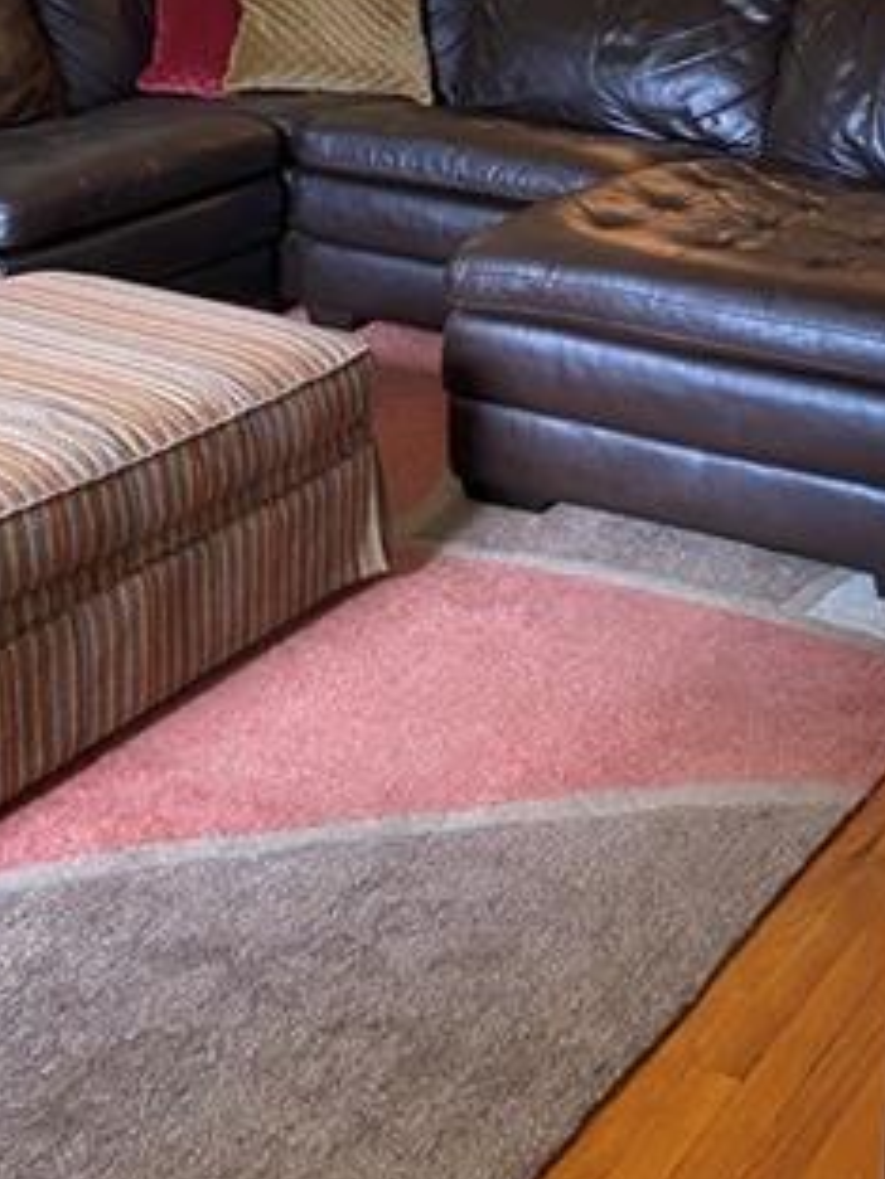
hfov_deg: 22.5
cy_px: -45
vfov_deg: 28.1
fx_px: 2182
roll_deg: -1.9
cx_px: 745
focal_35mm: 64
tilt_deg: -7.7
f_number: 1.8
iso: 200
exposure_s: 1/60
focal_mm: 4.25
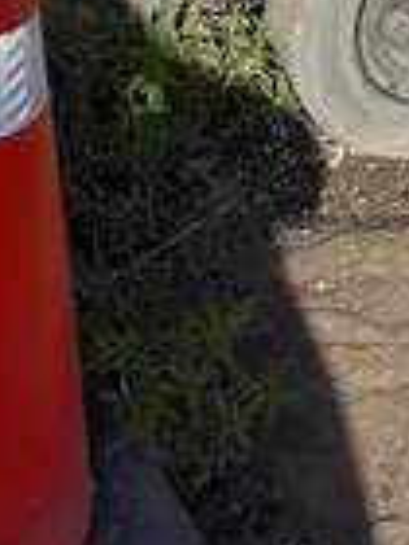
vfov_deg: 12.5
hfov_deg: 10.5
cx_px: 654
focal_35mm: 136
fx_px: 2143
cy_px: -598
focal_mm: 5.1
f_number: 1.6
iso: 50
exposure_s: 1/3623
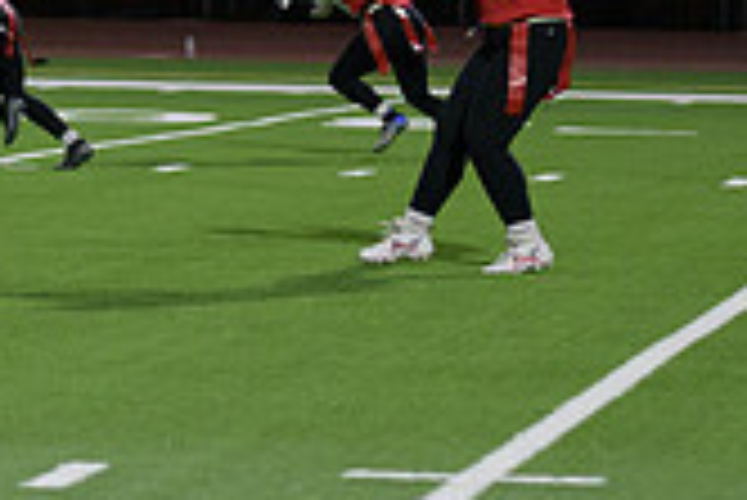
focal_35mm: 332
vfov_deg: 4.1
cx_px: -14
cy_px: 115
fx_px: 6895
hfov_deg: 6.2
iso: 2000
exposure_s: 1/640
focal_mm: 95
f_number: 2.8
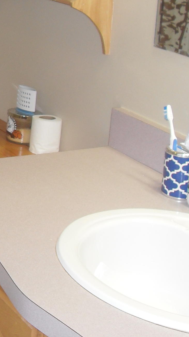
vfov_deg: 24.3
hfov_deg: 13.4
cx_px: -73
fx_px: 766
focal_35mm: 86
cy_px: 62
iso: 100
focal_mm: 6.3
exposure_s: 1/45
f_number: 2.8
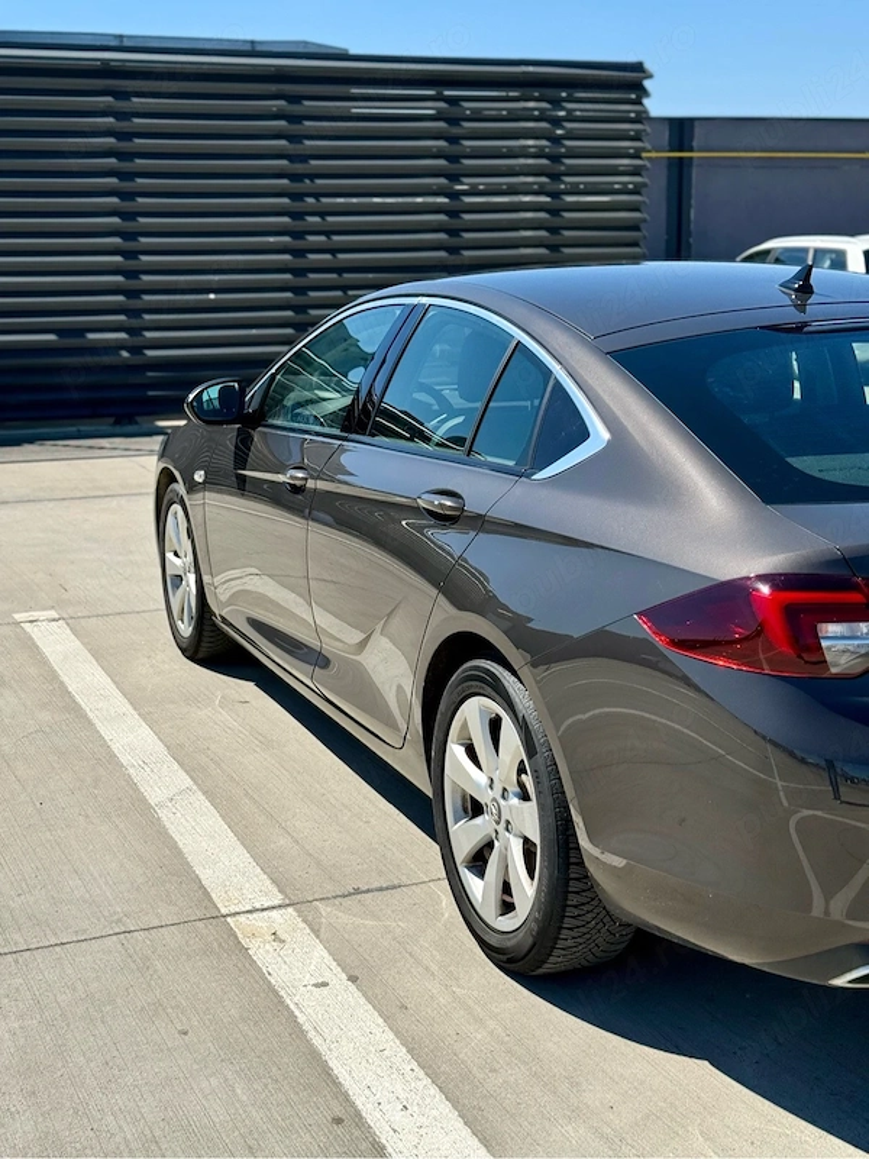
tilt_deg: -10.6
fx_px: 1607
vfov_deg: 39.7
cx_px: 434
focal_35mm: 48
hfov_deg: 30.3
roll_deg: +0.0
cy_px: 580
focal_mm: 6.76
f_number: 1.78
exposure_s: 1/5587
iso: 80
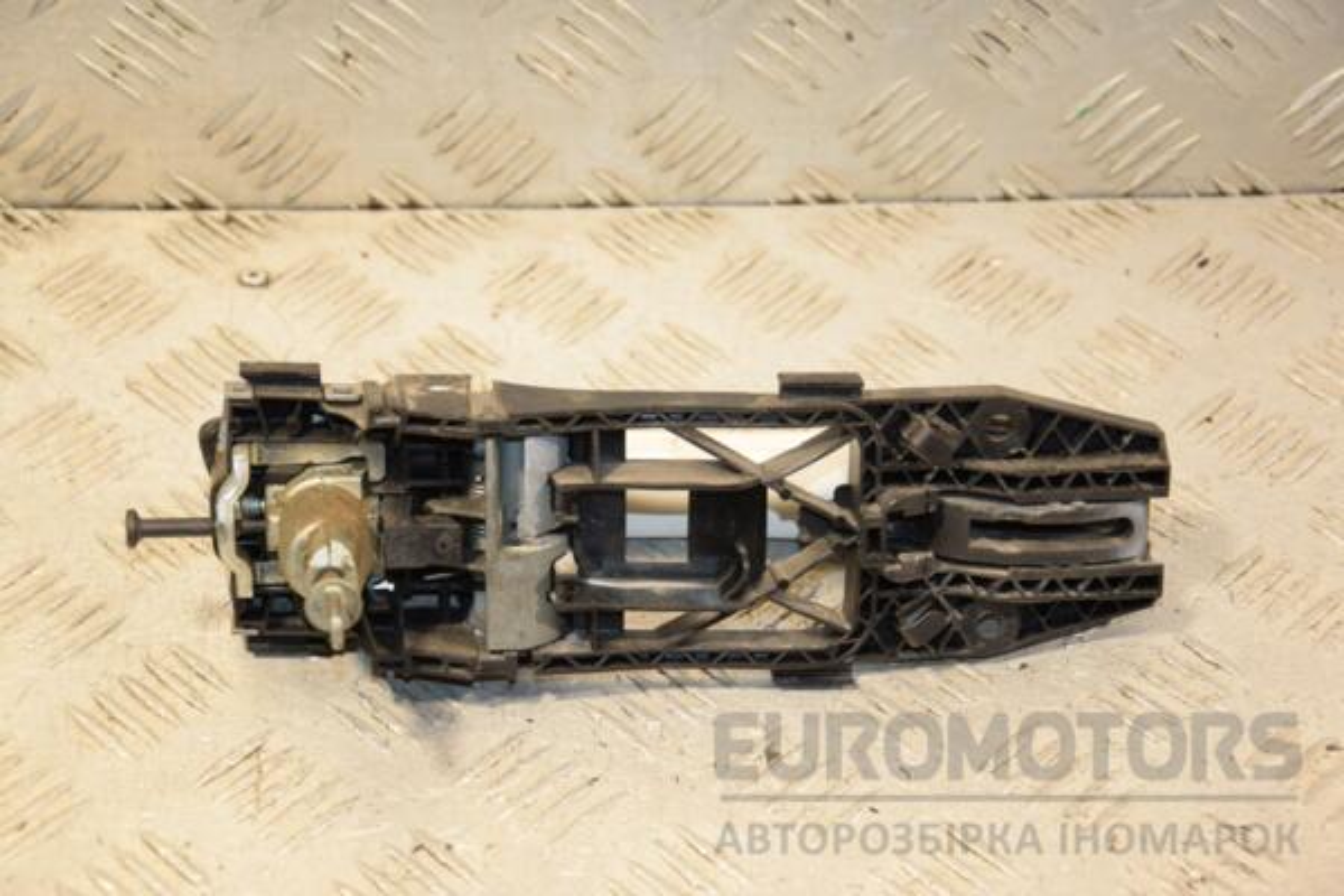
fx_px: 3248
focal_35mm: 87
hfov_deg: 23.4
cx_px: 672
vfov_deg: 15.7
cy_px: 448
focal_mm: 58
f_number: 5.6
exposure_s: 1/200
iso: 800
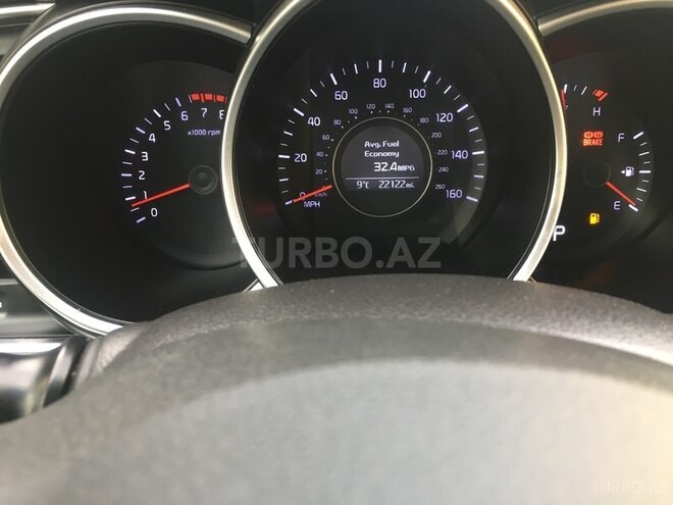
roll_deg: +1.0
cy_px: 252
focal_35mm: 29
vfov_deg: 48.2
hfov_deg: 61.7
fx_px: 564
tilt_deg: -32.3
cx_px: 336
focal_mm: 4.15
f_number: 2.2
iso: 80
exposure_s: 1/33
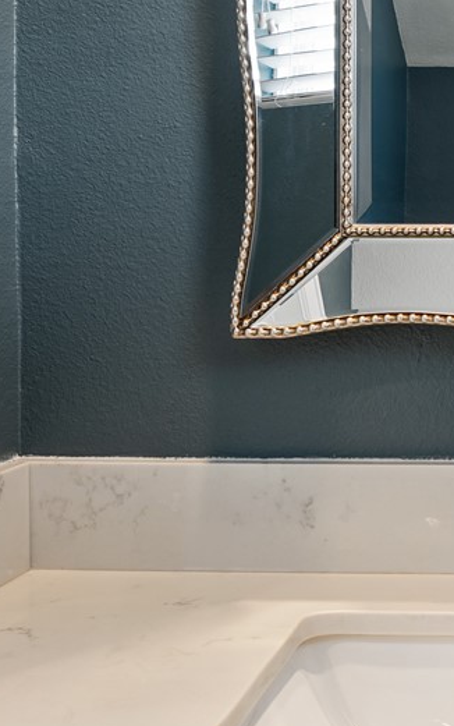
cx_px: 560
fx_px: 1345
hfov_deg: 18.1
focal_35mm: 68
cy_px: 238
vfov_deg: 30.0
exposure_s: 1/5
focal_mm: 16
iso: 100
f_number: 5.6
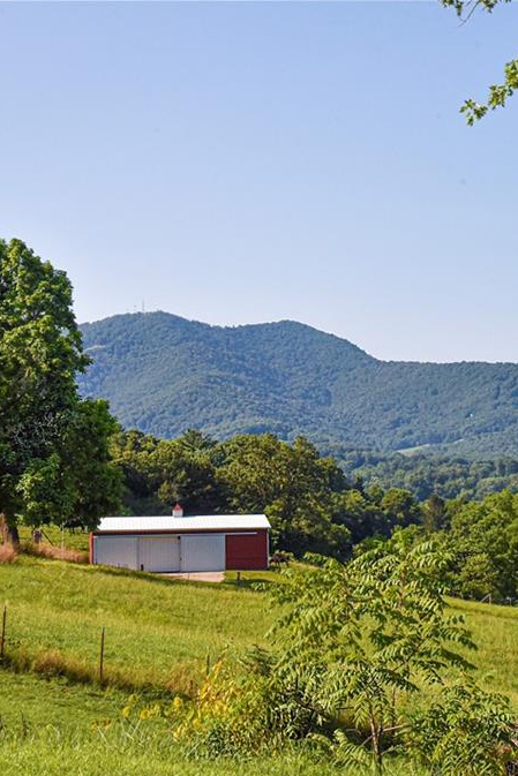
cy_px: 393
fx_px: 1575
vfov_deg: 27.7
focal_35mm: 73
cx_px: 383
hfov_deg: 18.6
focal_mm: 48
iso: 2000
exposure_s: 1/500
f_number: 11
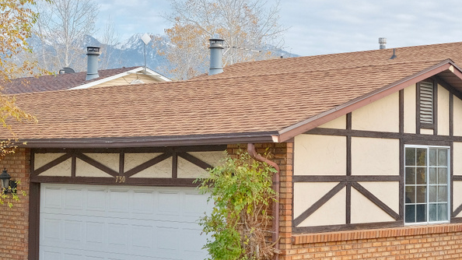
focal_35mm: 74
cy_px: 148
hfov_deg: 28.1
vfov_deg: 16.3
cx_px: 363
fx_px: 906
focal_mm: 27
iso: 640
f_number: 5
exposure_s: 1/220
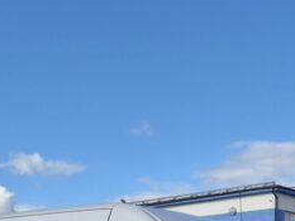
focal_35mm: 79
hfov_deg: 24.6
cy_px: 350
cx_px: 109
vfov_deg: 16.7
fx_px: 674
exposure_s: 1/1667
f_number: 1.8
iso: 25
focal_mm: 5.4
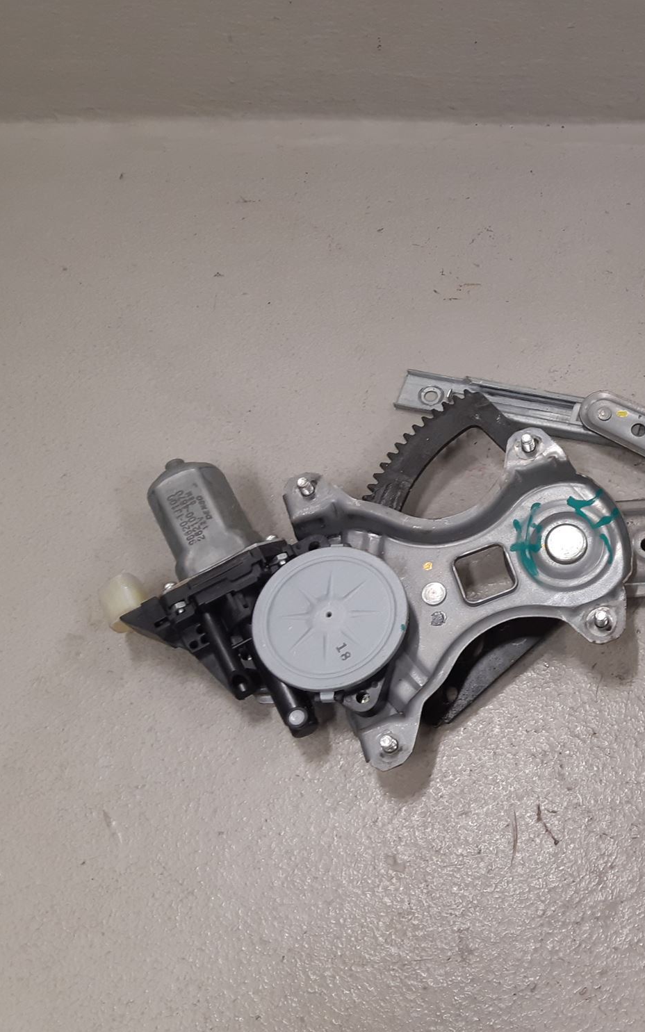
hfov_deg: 30.6
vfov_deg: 51.5
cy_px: 522
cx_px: 677
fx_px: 1069
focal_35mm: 38
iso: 100
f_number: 1.7
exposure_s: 1/50
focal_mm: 3.93
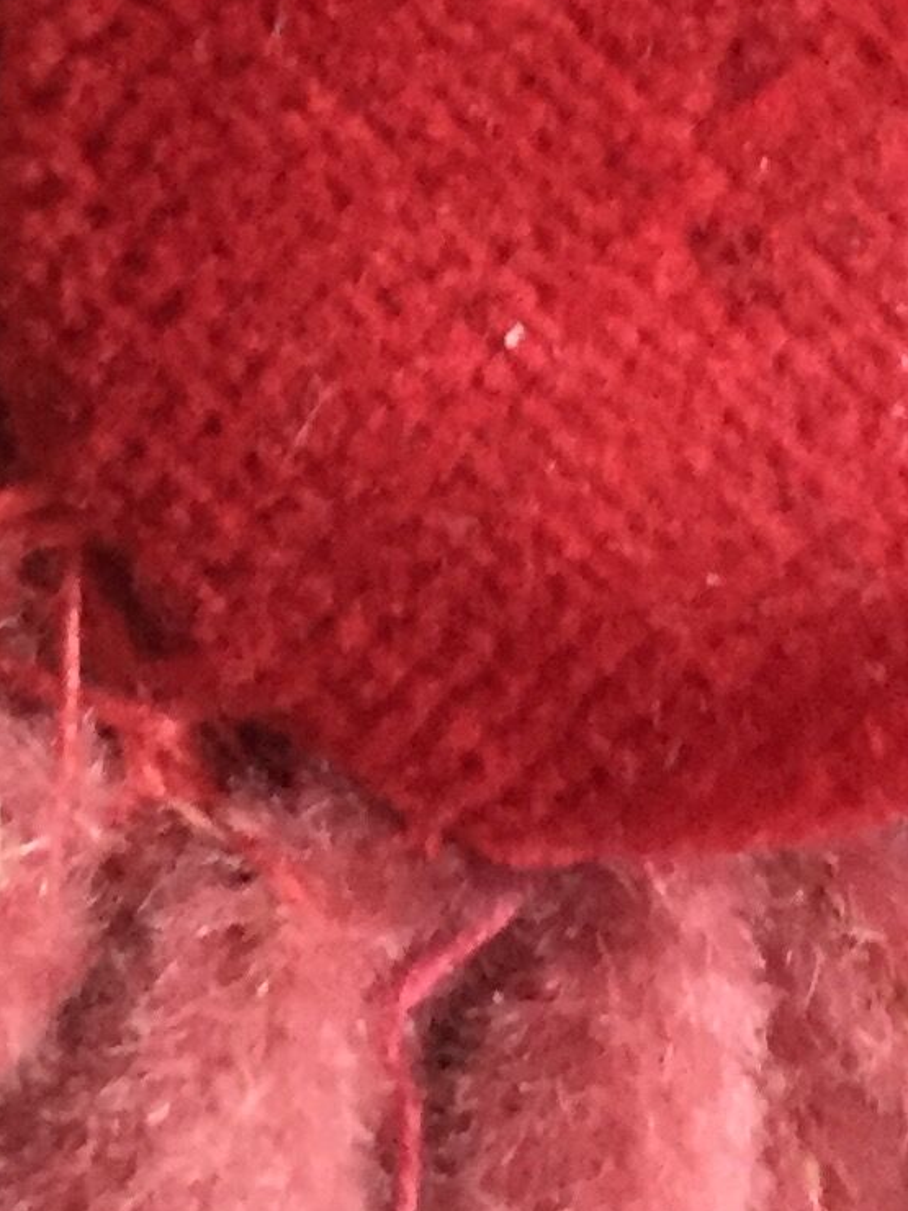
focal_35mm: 128
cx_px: -334
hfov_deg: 11.2
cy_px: 52
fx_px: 4477
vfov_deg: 15.2
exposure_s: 1/17
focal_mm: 4.15
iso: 250
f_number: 2.2
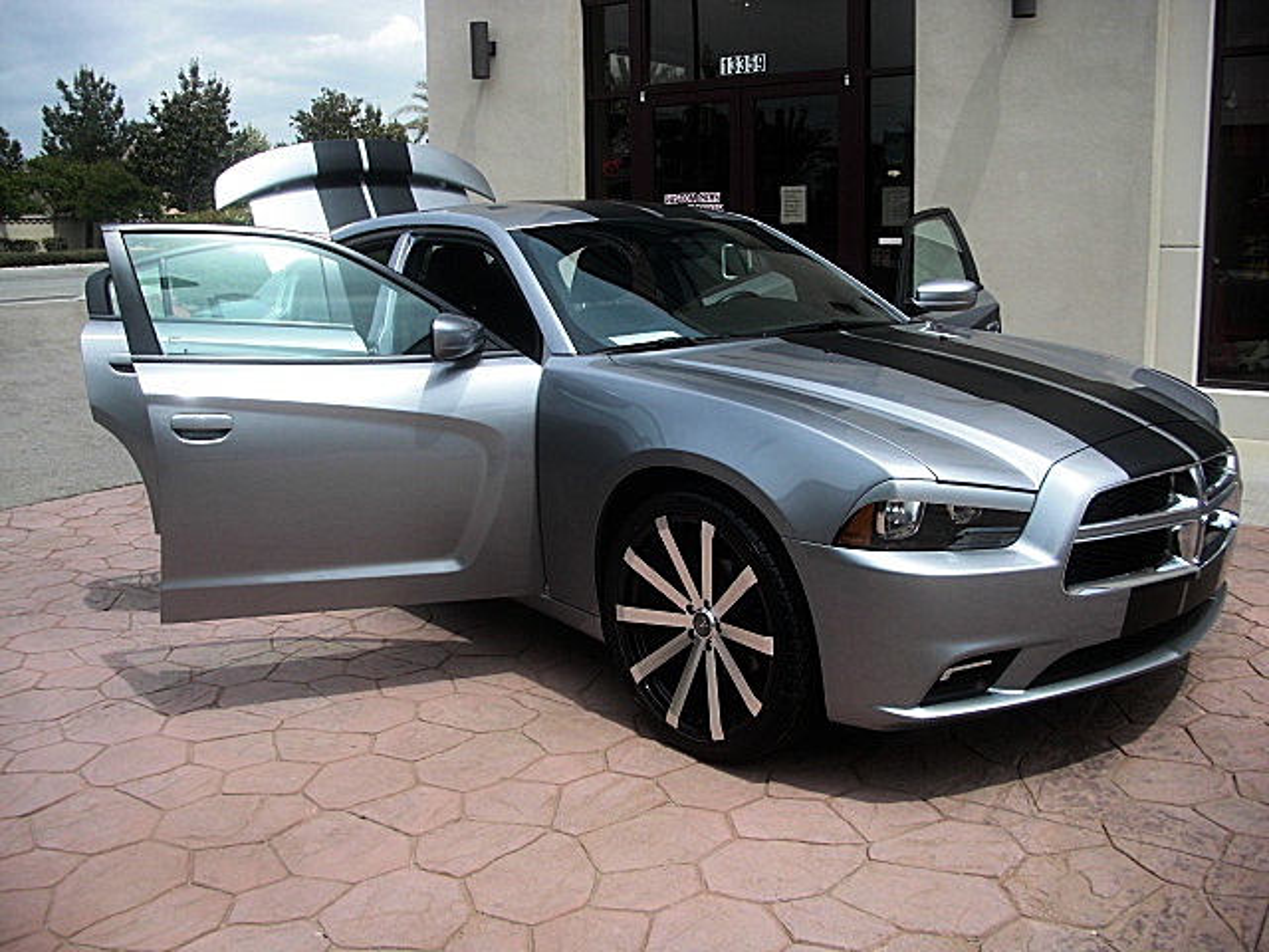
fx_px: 1320
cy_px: 476
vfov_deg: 39.7
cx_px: 634
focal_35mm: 36
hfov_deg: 51.4
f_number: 2.8
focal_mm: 6.3
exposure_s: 1/800
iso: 50
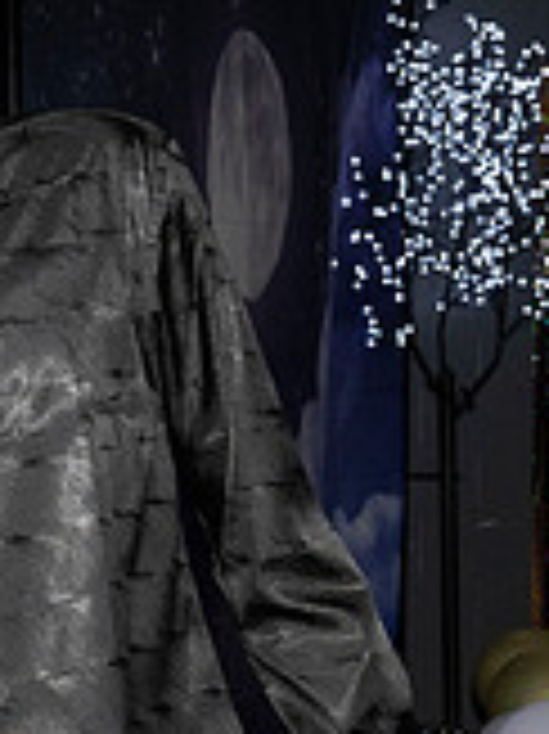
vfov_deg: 15.7
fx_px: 2647
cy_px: 595
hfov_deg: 11.0
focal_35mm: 125
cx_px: -486
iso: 1000
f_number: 5.6
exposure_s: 1/100
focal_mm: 30
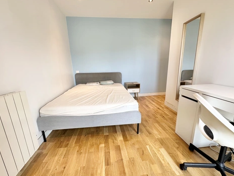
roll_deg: +1.6
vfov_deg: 78.1
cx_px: 118
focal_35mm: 16
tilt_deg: -13.1
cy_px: 94
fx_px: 108
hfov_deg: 94.5
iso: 100
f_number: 2.2
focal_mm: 2.22
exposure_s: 1/99
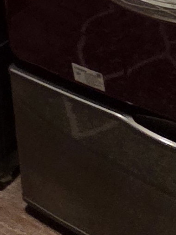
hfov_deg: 10.6
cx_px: -333
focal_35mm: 103
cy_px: -304
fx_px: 698
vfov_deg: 14.1
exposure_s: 1/60
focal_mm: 2.2
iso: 500
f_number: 2.2
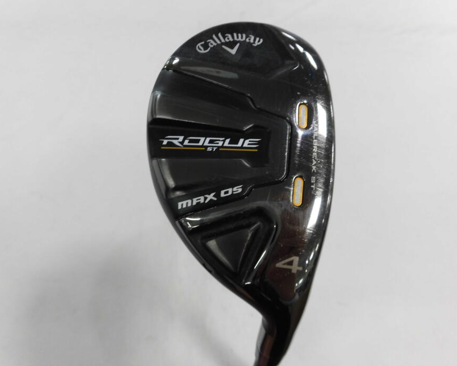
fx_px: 352
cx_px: 239
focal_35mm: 26
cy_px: 182
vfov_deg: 54.9
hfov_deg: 66.0
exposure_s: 1/60
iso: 160
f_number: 3.1
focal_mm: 4.3
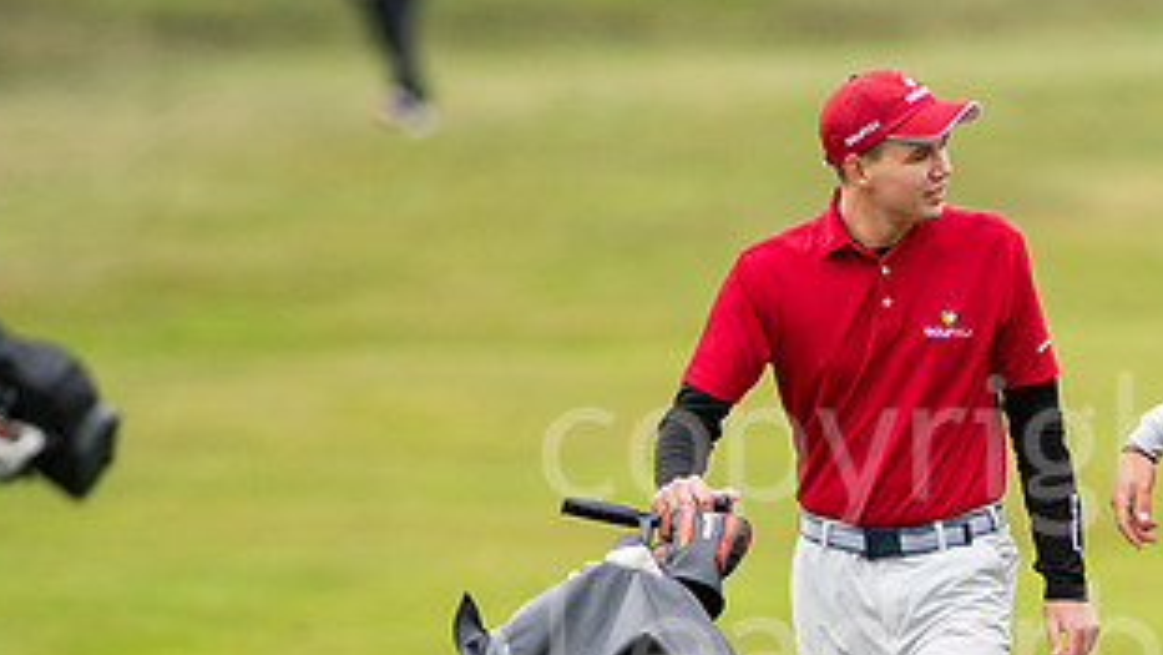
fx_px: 27140
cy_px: 683
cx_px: 1032
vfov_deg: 1.4
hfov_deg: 2.5
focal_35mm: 880
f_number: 4
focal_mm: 300
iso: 1250
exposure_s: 1/2000
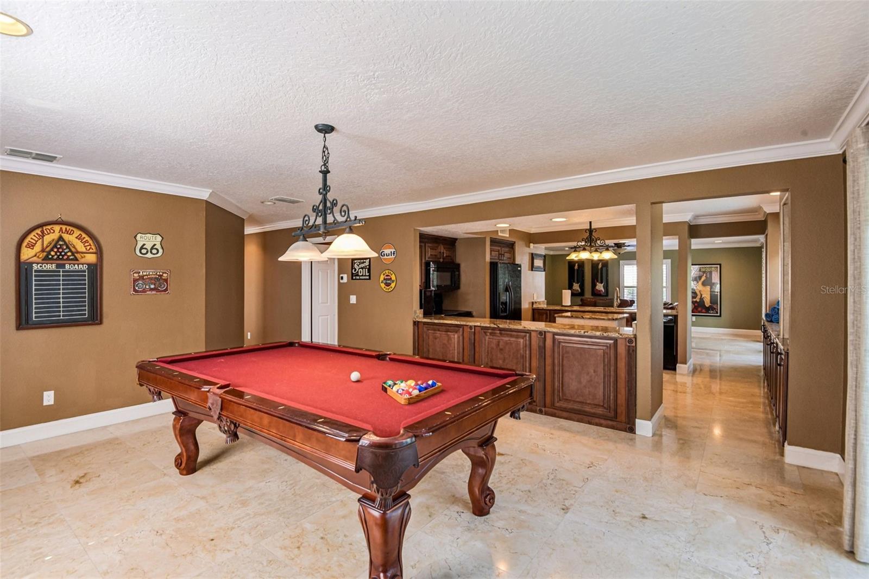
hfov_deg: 96.7
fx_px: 386
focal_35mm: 16
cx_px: 434
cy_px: 290
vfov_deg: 73.7
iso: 400
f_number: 8
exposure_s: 1/25
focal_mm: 16
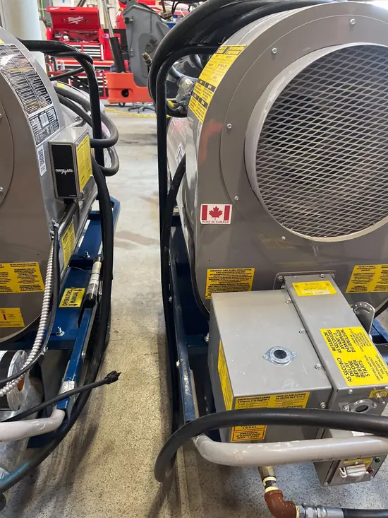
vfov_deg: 67.3
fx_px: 388
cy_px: 259
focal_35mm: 26
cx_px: 194
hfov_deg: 53.1
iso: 250
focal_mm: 5.1
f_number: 1.6
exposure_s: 1/60
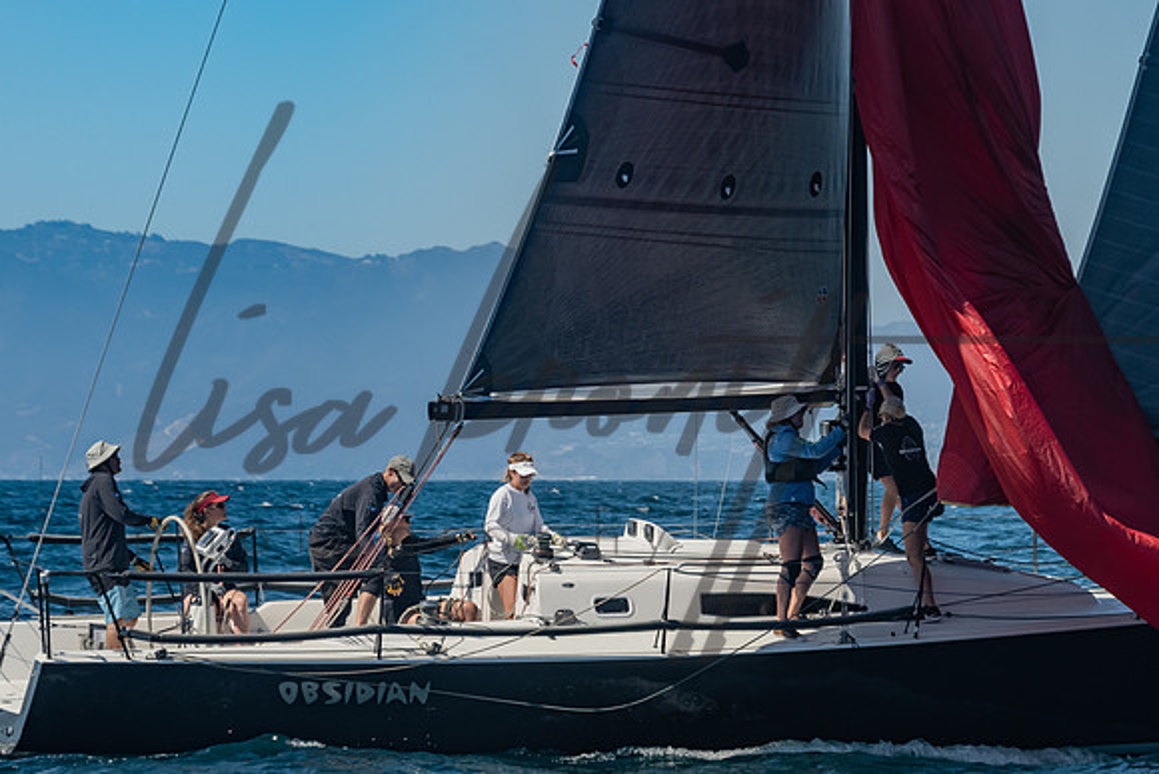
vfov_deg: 7.8
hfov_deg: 11.7
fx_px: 5658
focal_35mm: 176
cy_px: 400
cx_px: 679
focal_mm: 115
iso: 160
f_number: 6.3
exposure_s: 1/800
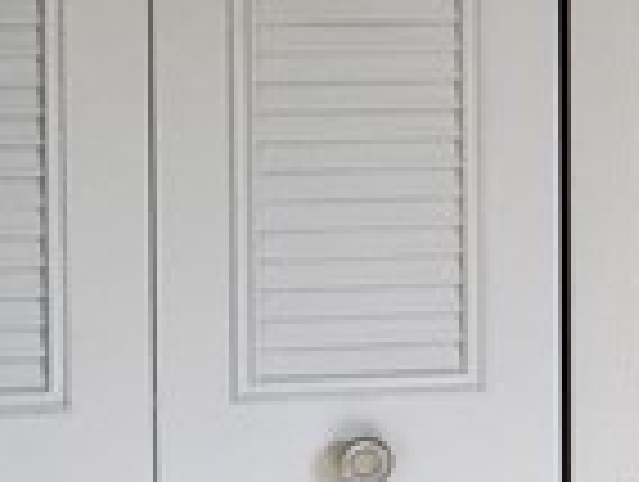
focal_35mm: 209
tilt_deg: -1.5
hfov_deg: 8.5
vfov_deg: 7.1
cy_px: 68
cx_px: 1656
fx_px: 3865
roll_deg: +0.0
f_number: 2.2
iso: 32
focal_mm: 4.15
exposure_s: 1/120
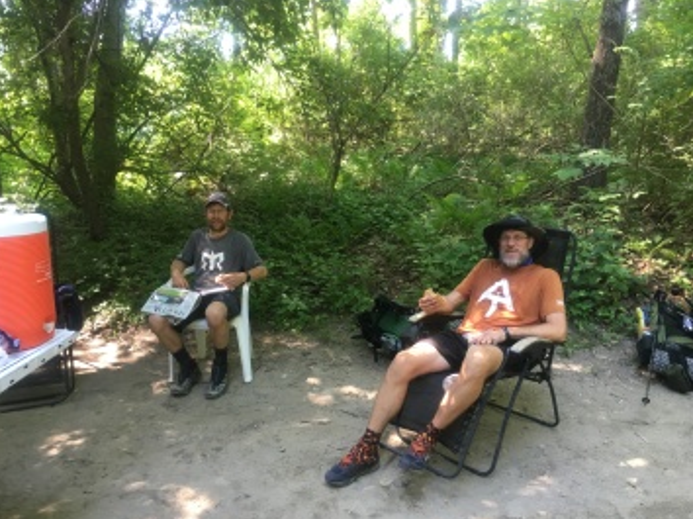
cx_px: 346
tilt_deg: -10.5
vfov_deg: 46.7
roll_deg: -0.1
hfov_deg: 60.0
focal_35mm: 30
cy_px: 266
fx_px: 600
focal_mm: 4.15
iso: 40
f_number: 2.2
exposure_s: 1/30
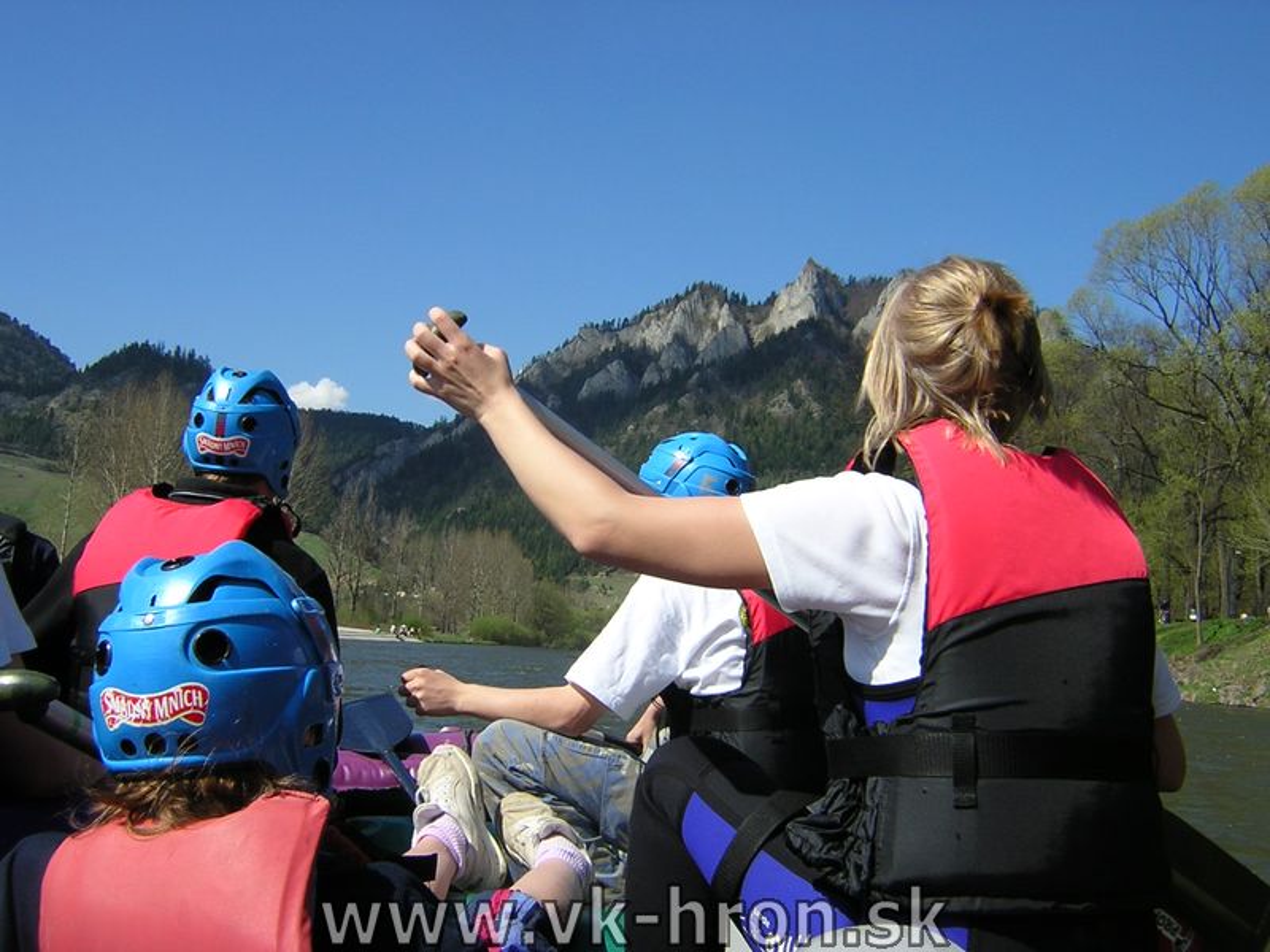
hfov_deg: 51.4
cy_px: 476
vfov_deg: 39.7
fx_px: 1321
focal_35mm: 36
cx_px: 635
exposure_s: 1/399
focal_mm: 4.7
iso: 100
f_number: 5.2
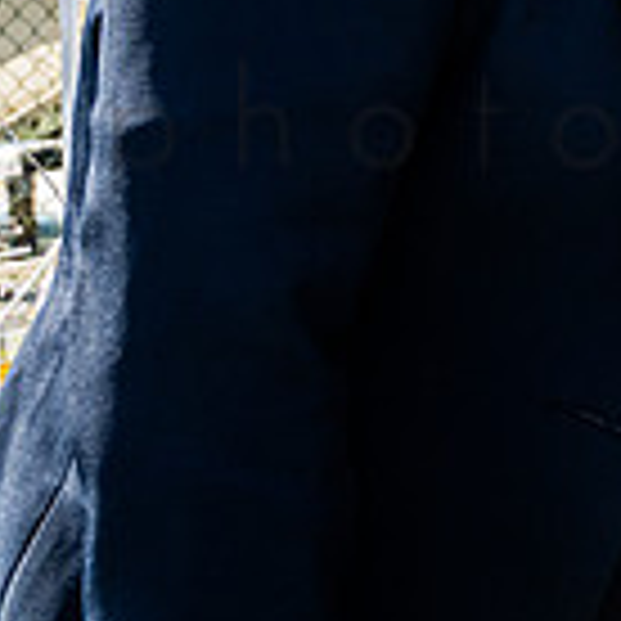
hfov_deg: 9.8
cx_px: 1212
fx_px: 3369
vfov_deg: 10.2
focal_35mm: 166
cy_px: -276
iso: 800
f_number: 11
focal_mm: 43
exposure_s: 1/500
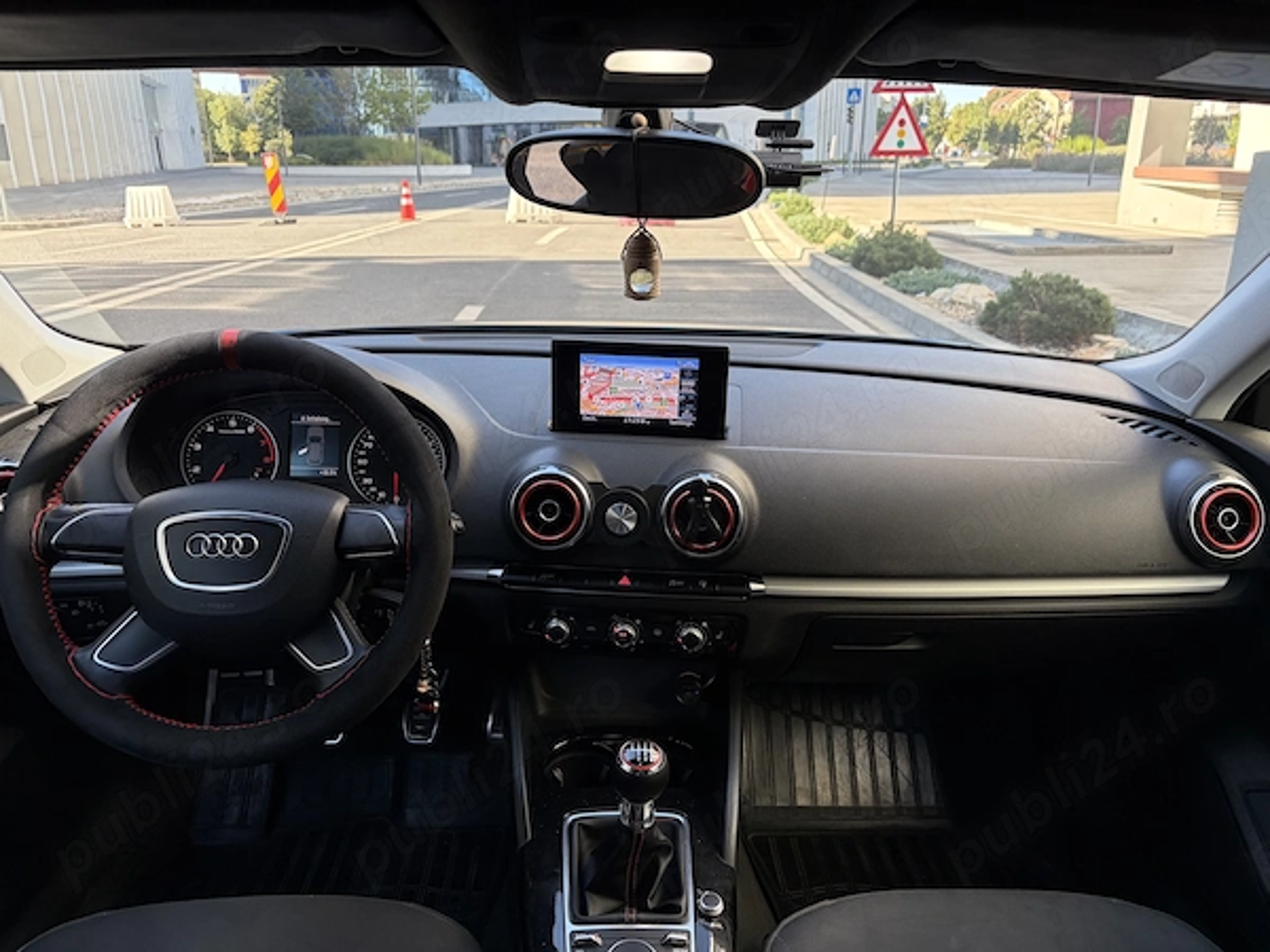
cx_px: 635
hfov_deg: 67.3
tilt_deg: -18.8
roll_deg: +0.7
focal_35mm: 26
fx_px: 954
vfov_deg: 53.1
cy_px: 476
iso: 64
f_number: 1.6
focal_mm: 5.96
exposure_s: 1/199
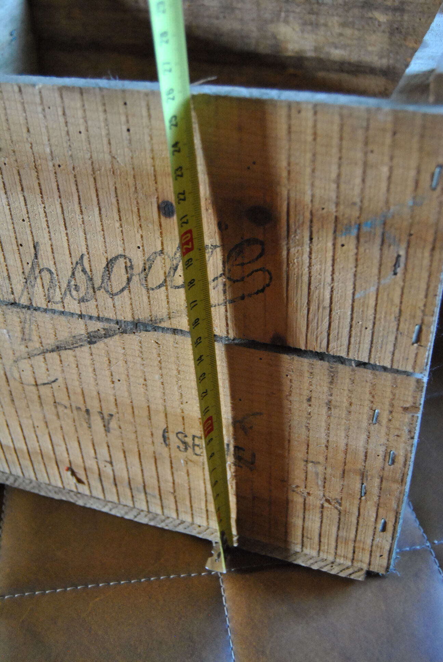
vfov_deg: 49.5
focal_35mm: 39
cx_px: 222
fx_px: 718
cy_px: 331
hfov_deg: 34.3
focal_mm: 26
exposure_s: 1/30
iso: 1100
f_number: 4
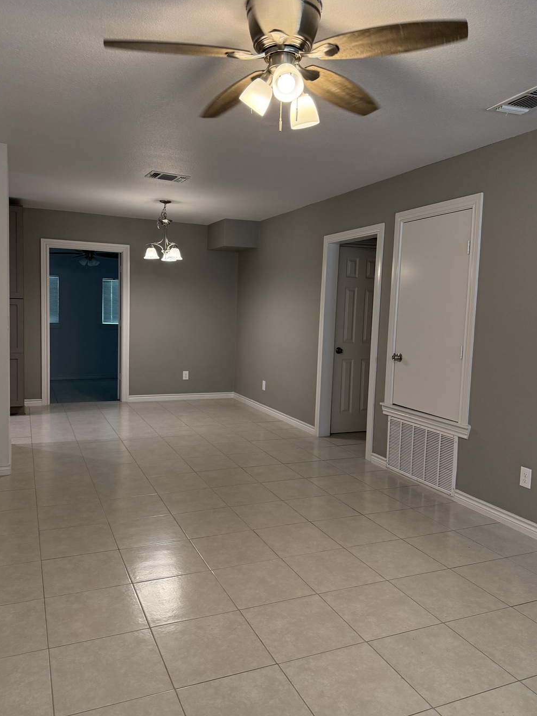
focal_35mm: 26
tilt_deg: -4.4
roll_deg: -3.0
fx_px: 538
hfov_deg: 53.0
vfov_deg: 67.3
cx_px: 250
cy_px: 355
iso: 200
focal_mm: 6.76
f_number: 1.78
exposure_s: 1/120
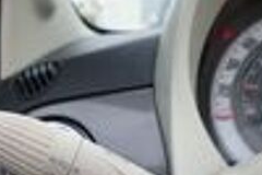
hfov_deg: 39.0
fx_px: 364
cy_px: 170
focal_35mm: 50
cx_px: 80
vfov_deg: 25.8
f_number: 2.8
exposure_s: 1/250
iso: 125
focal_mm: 9.12
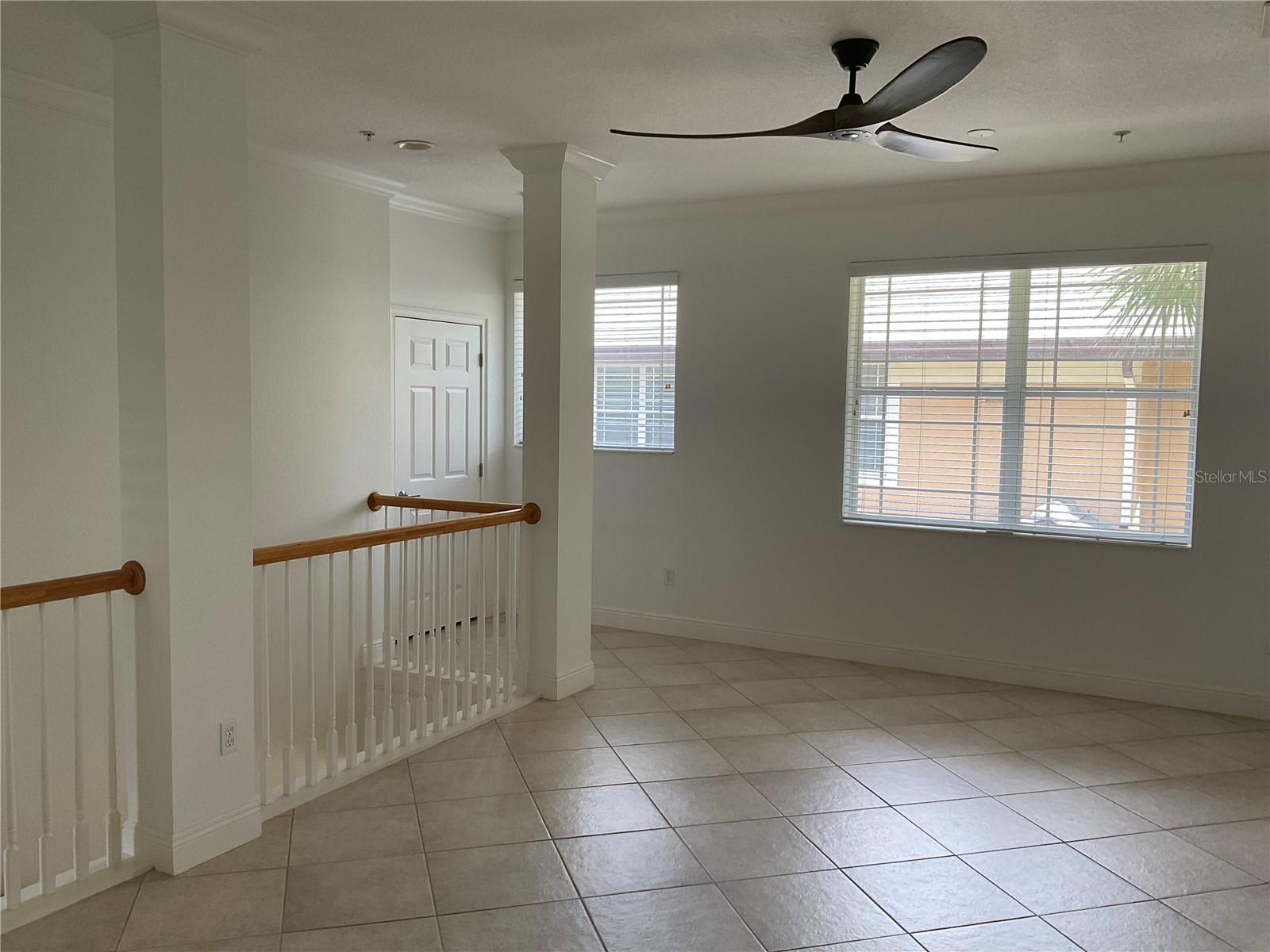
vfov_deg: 48.2
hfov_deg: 61.7
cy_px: 476
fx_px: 1064
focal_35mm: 29
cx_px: 635
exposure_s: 1/120
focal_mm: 3
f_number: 1.8
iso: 50
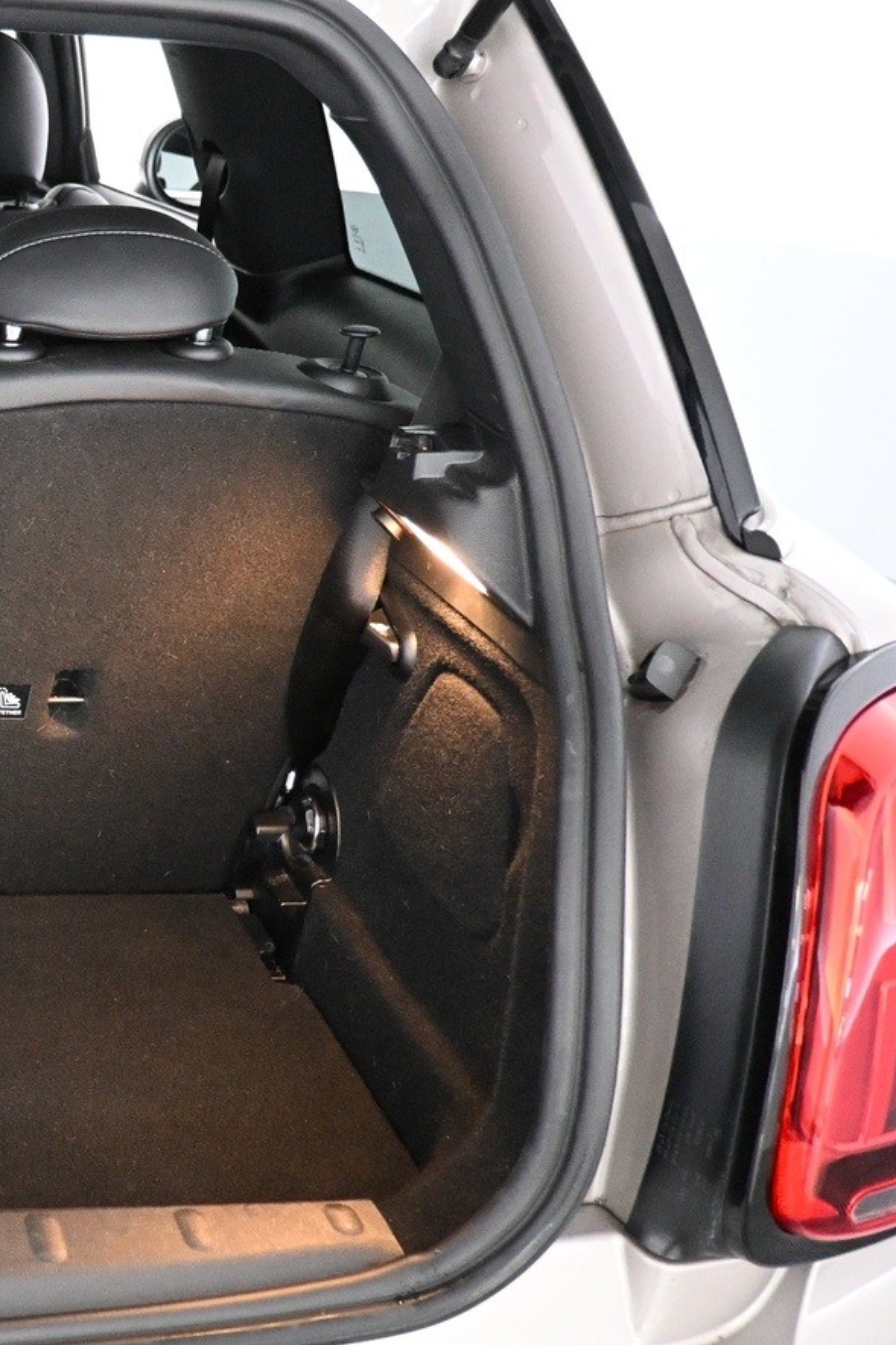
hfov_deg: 25.7
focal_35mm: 44
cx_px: -297
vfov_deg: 44.5
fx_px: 1643
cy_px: 666
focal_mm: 16
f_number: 3.5
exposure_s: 1/60
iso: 5600
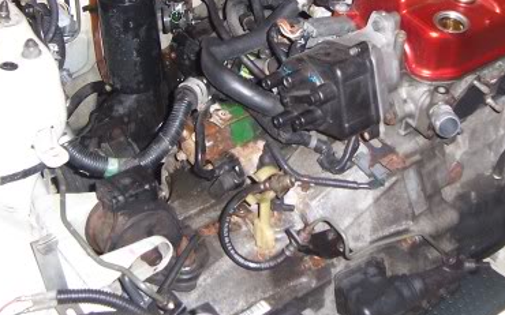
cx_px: 330
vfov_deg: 19.4
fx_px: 908
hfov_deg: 30.9
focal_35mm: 66
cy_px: 38
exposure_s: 1/60
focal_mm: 6
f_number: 3
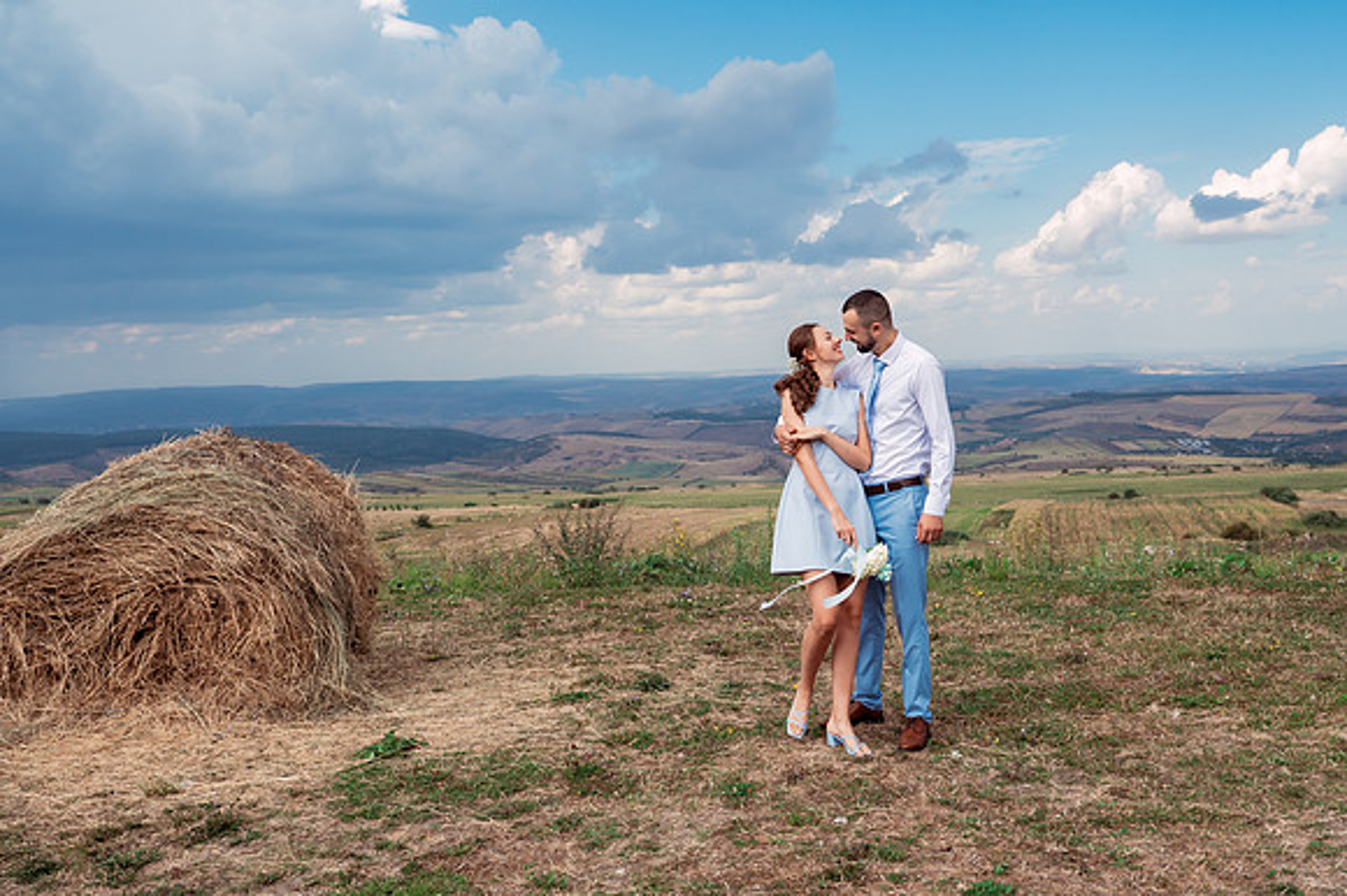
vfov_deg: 37.4
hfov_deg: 53.7
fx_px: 1313
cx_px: 845
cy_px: 562
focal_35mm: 35
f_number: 5
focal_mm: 28
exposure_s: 1/800
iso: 250
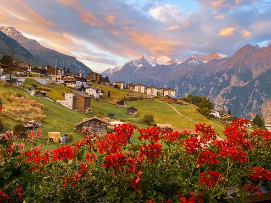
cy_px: 102
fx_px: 211
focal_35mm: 27
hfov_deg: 65.3
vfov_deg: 51.4
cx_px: 135
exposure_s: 1/70
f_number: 1.8
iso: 125
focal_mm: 4.25
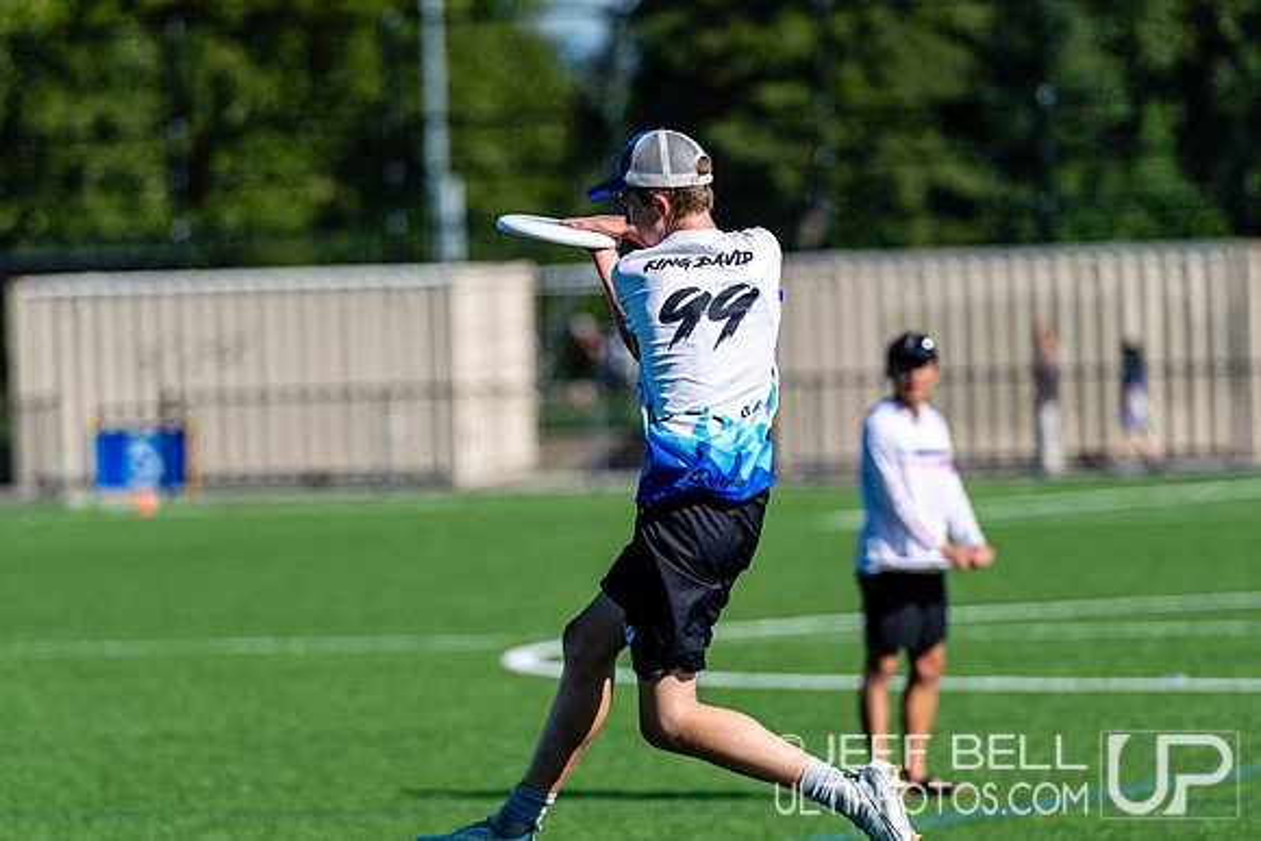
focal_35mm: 300
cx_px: 630
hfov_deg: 6.9
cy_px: 420
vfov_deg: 4.6
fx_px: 10510
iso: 100
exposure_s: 1/2000
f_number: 3.2
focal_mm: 200
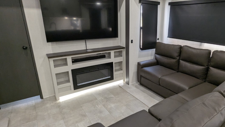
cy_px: 65
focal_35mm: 23
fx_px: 137
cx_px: 135
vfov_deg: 49.5
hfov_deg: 77.8
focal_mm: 2.35
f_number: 2.2
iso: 181
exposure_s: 1/53.9
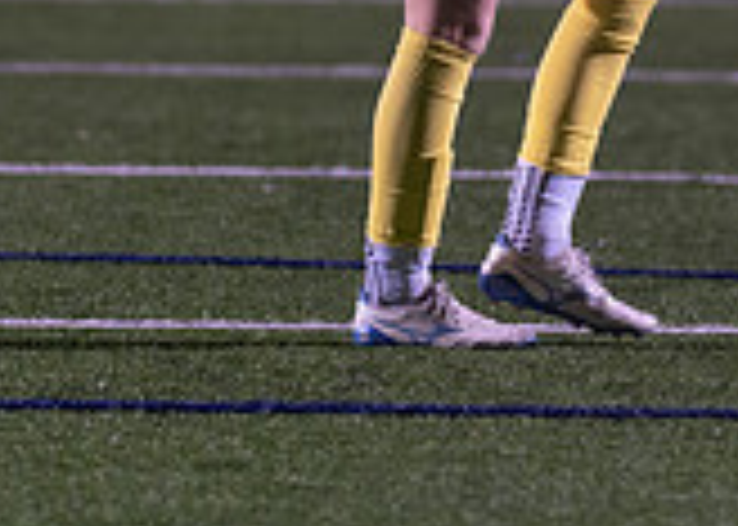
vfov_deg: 2.4
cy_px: -206
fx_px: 12717
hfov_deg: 3.3
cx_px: 379
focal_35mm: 607
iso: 800
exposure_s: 1/400
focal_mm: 135
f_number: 1.8
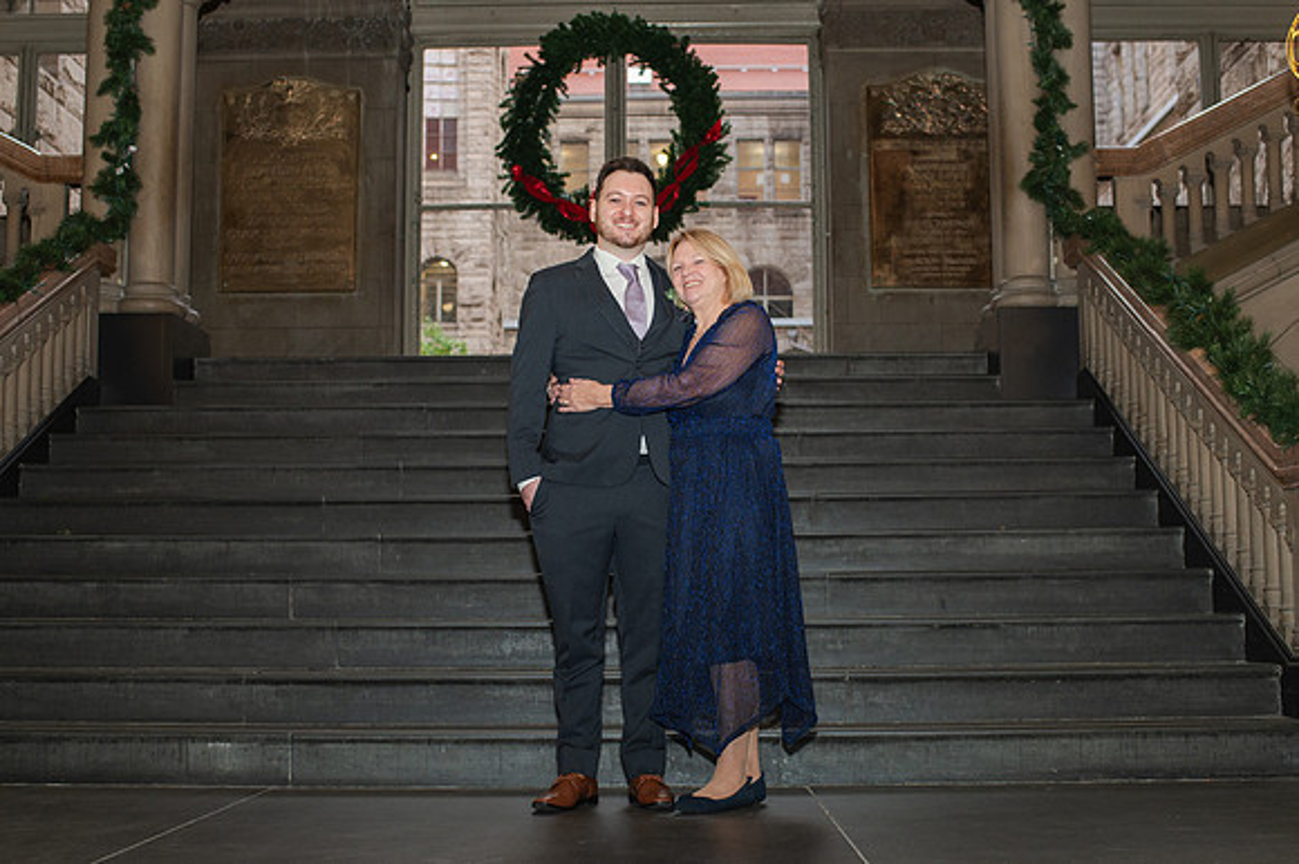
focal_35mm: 46
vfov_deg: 29.2
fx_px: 1659
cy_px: 446
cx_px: 648
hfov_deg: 42.8
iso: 1000
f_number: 3.5
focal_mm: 35
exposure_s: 1/200
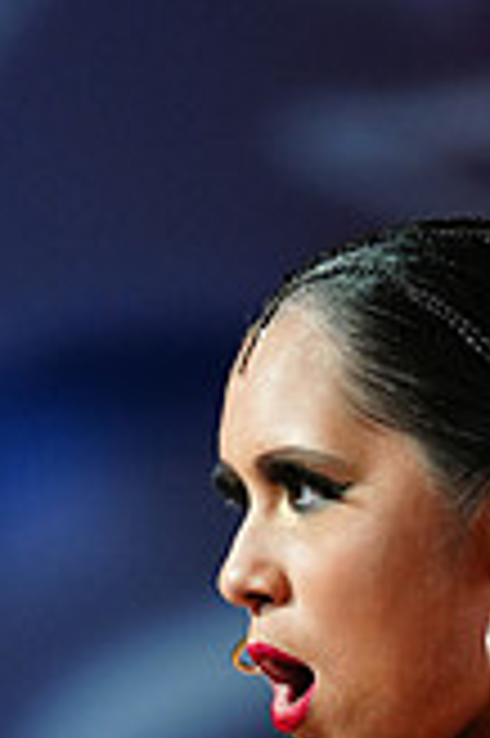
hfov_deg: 2.3
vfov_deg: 3.4
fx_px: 12398
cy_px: 1228
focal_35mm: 606
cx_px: 389
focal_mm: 171
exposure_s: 1/500
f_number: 2.8
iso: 2000
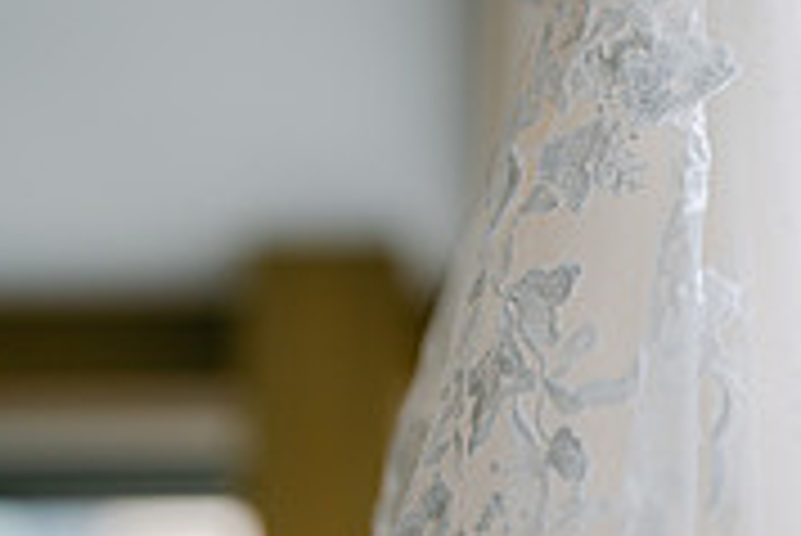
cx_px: 646
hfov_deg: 16.1
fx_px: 2806
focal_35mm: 126
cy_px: 311
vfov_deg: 10.9
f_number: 1.8
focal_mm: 50
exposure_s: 1/1600
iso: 100
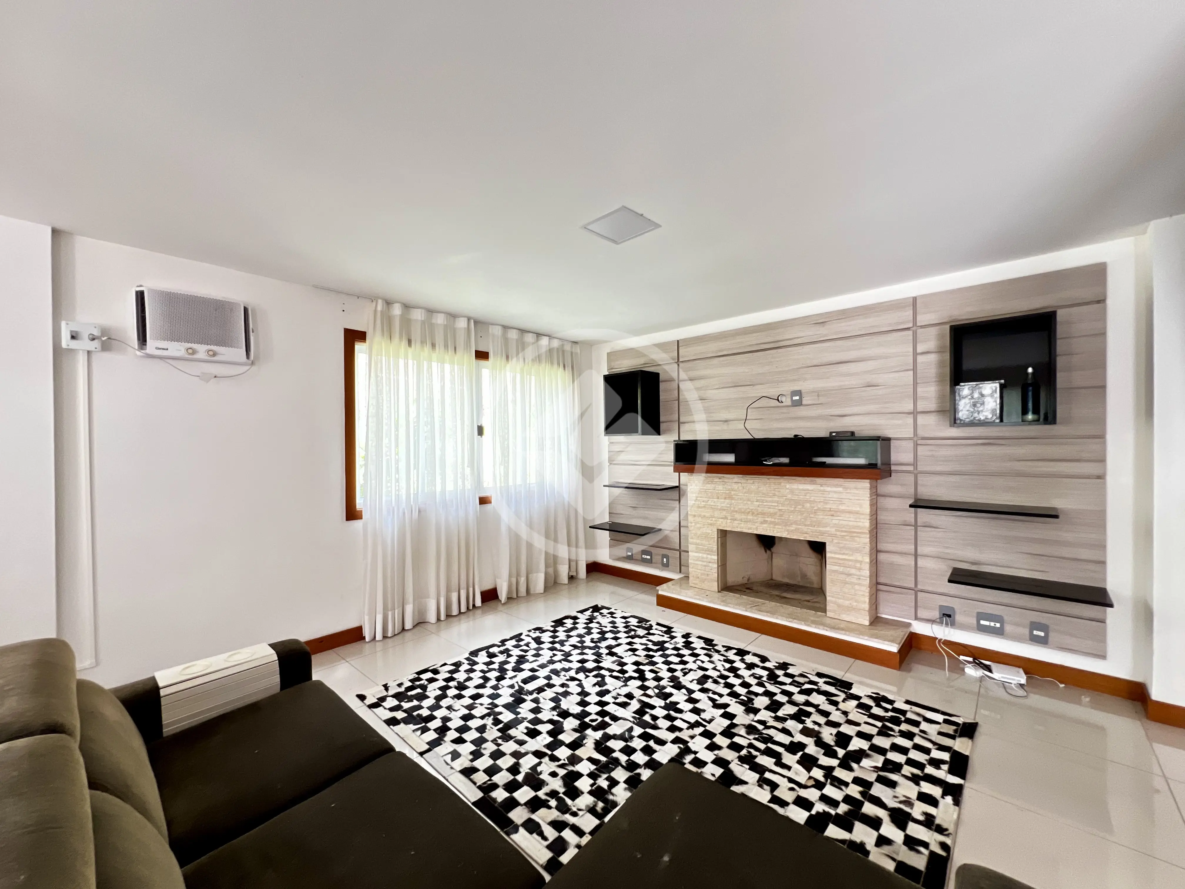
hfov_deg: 106.2
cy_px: 444
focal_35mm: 13
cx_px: 592
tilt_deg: +0.3
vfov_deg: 89.9
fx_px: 445
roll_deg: +0.7
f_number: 1.8
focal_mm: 1.57
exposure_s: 1/67
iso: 250
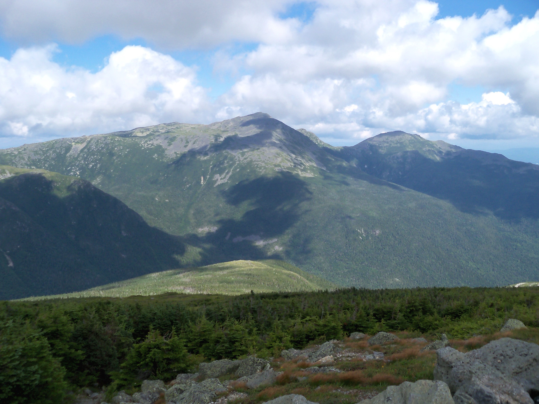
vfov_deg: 40.7
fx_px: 545
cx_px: 270
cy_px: 202
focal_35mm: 35
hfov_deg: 52.6
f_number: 3.5
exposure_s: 1/640
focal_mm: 6.2
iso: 80
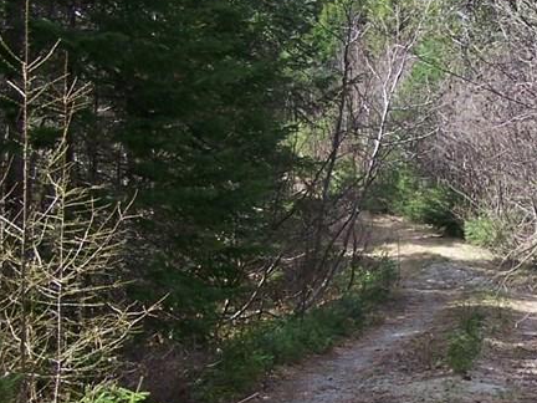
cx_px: 512
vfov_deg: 16.3
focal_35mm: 90
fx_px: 1396
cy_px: 320
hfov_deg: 21.2
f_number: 2.8
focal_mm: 6.3
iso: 80
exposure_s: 1/400
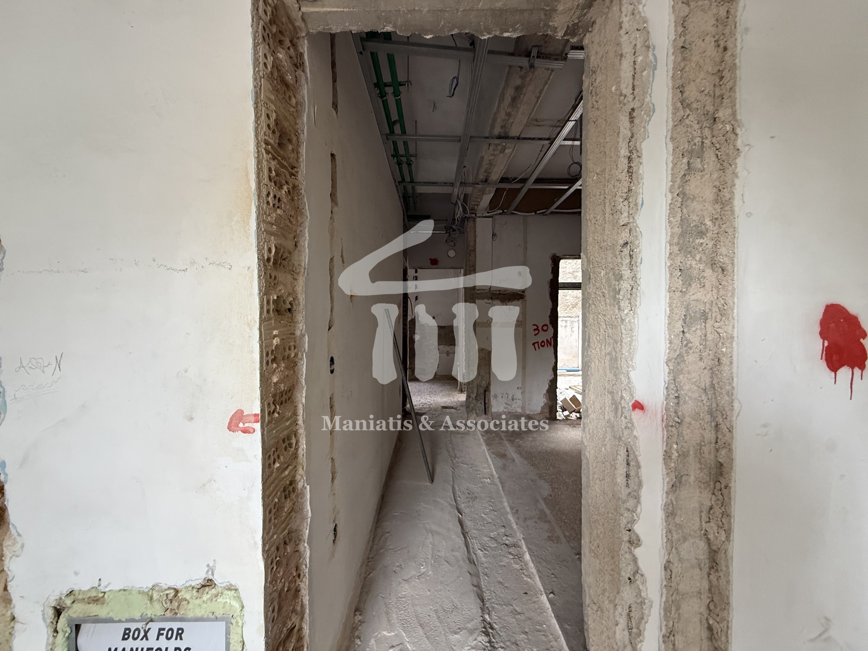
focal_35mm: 14
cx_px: 434
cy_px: 326
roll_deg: -0.2
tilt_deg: -0.9
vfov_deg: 85.7
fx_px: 351
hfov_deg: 102.1
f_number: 2.2
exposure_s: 1/84
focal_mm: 2.22
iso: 400
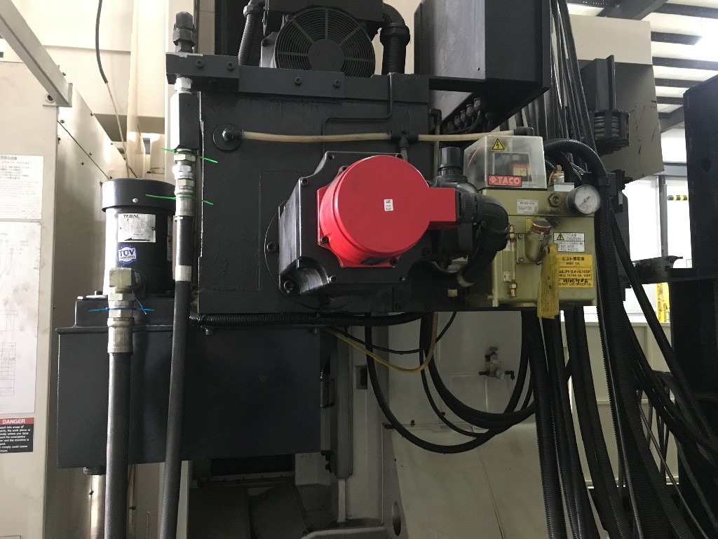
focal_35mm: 29
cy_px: 270
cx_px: 359
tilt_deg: +3.6
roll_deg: -0.2
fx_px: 602
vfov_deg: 48.2
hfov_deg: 61.7
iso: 200
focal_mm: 4.15
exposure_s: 1/15
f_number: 2.2
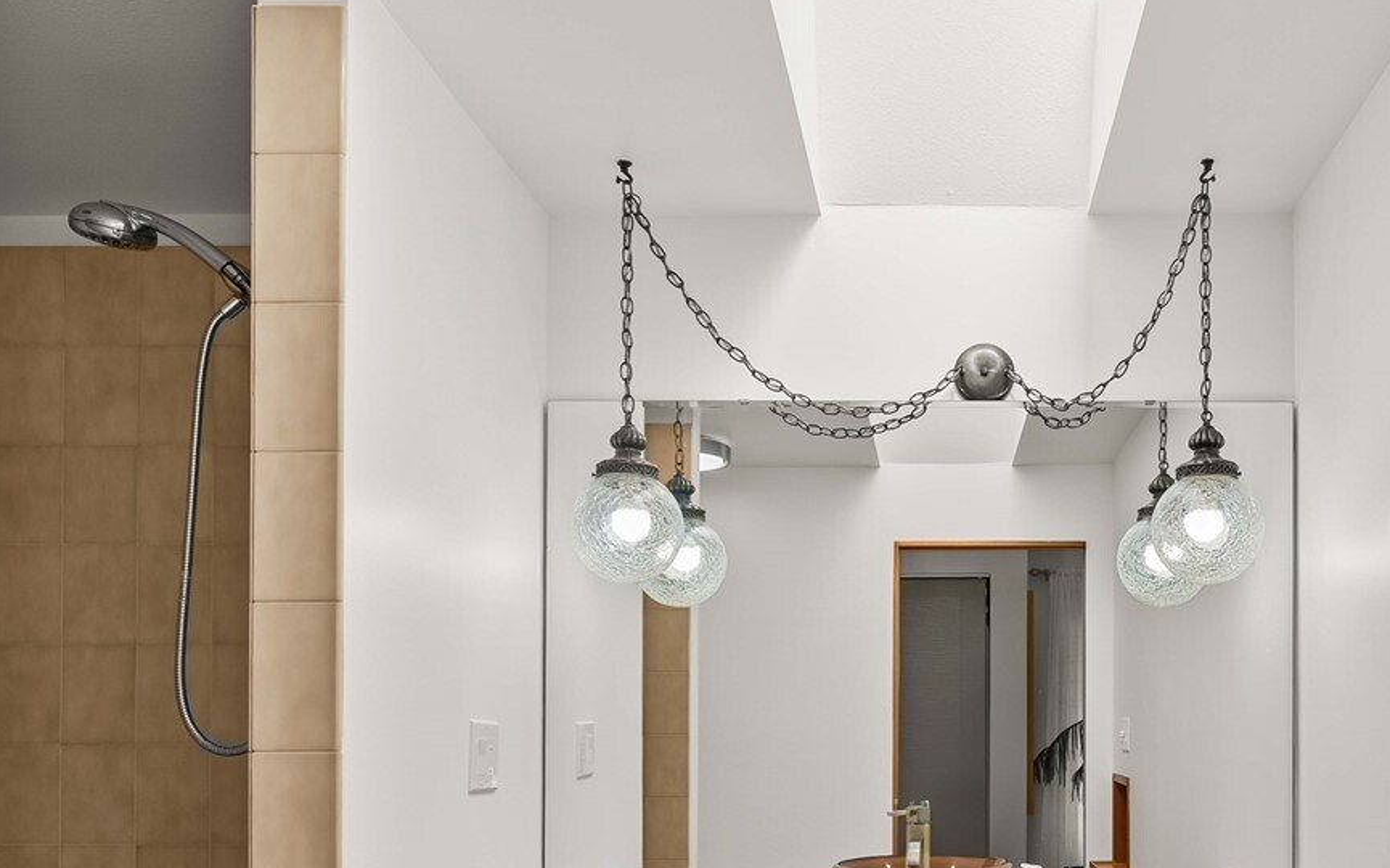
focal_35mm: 30
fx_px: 1136
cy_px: 710
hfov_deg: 60.8
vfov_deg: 39.9
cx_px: 971
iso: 320
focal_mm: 15
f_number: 7.1
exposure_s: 1/30
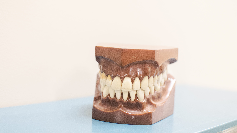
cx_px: 119
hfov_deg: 37.8
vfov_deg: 21.8
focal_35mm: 55
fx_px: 346
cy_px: 61
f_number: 2.8
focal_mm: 35
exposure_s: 1/125
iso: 900
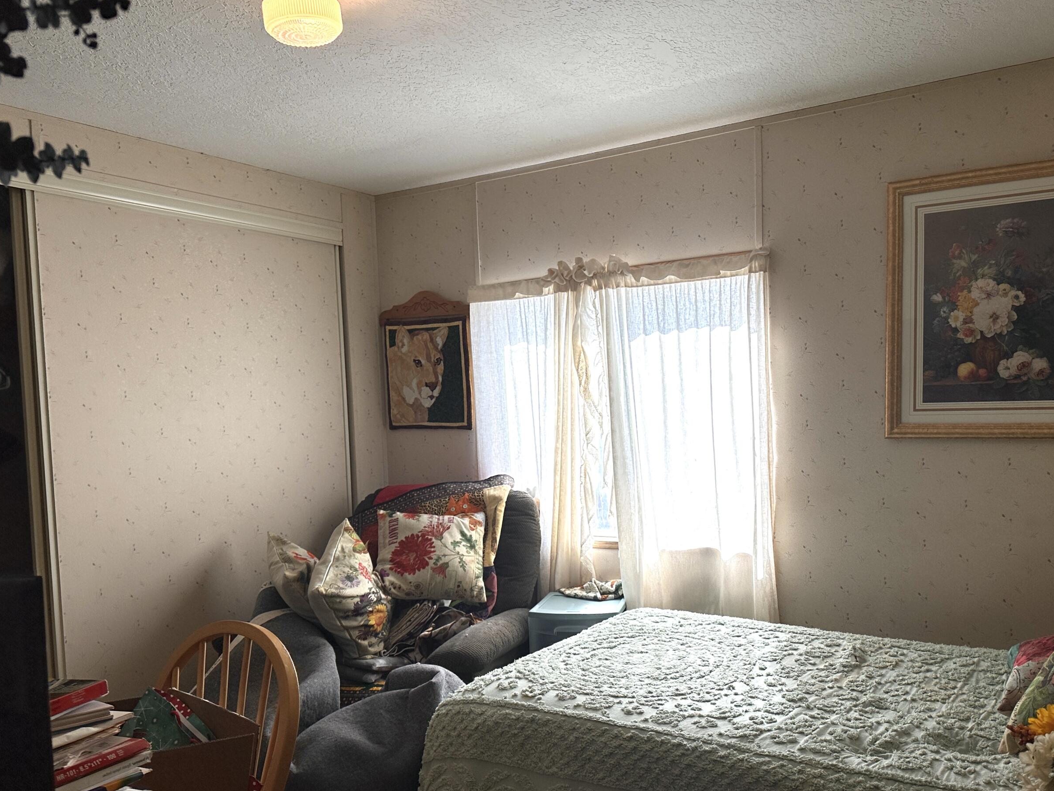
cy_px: 457
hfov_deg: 59.6
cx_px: 614
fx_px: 913
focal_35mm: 30
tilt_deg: -2.7
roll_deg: +1.8
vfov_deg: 46.6
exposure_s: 1/1664
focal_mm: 6.86
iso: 80
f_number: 1.78
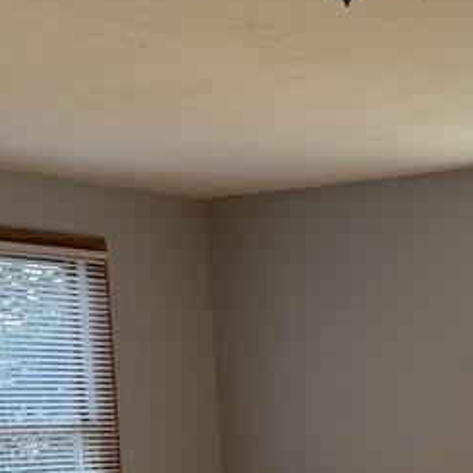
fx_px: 1484
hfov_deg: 17.6
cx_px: 490
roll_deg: +1.2
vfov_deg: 16.7
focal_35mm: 96
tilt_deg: -9.6
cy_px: 682
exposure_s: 1/274
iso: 40
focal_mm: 5.7
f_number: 1.5
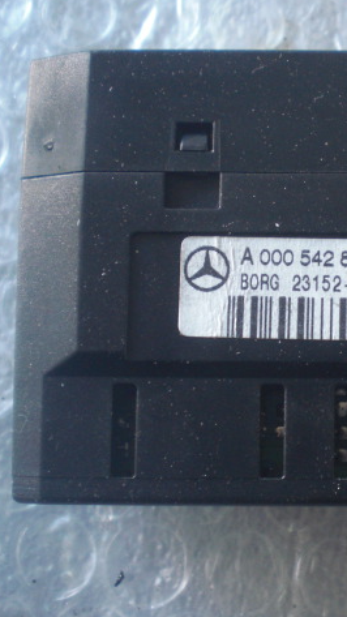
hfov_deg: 20.8
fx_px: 916
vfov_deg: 37.2
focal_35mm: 56
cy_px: 305
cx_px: 339
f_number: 3.1
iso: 200
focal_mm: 6.3
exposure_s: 1/15
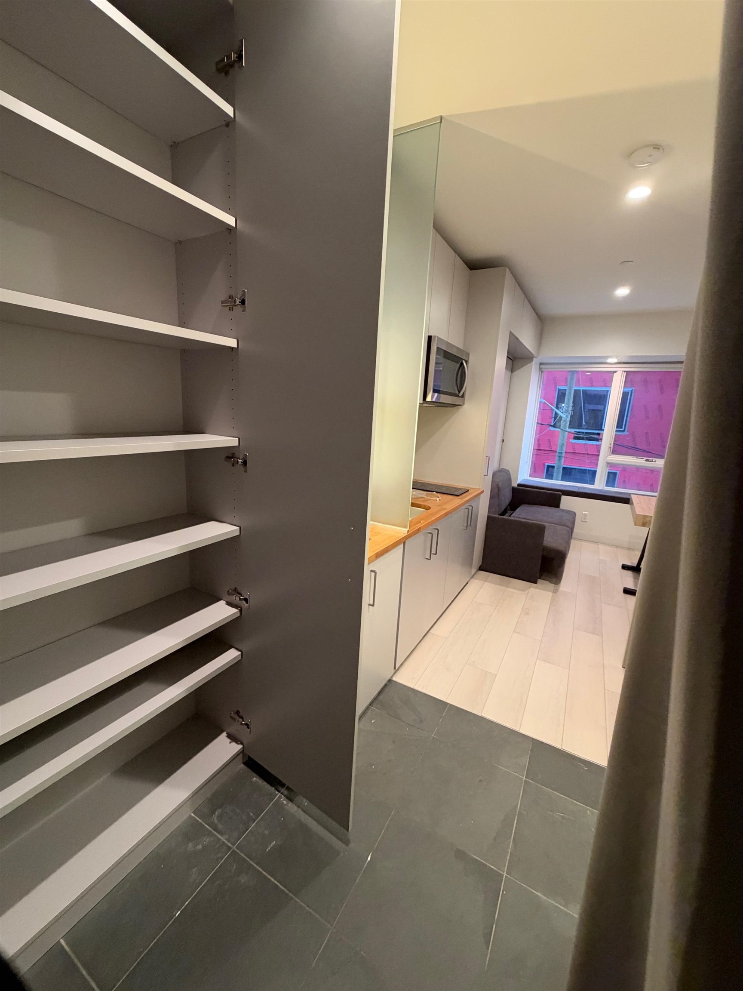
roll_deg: -1.2
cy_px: 496
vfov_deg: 102.1
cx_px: 372
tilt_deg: -10.5
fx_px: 401
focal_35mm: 14
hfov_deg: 85.7
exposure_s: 1/60
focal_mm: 2.22
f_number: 2.2
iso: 500
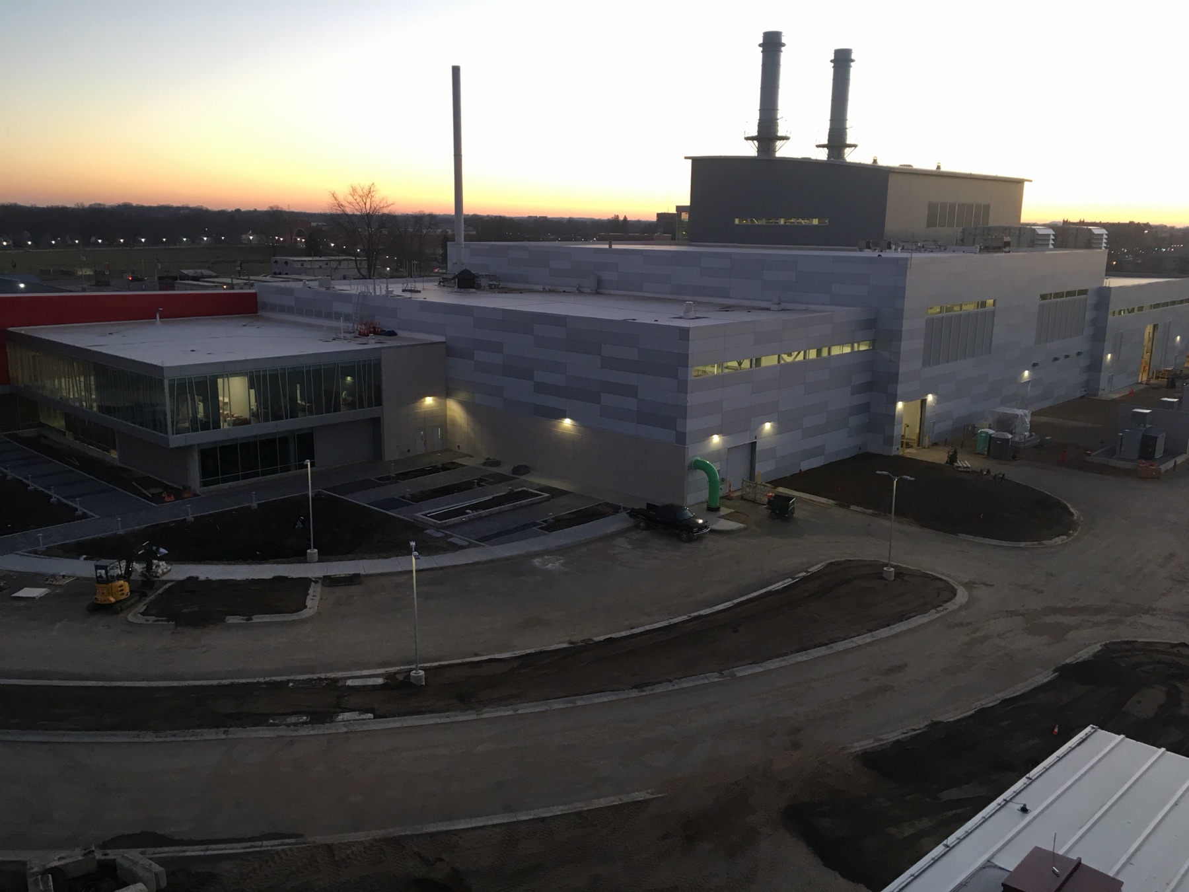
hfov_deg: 61.7
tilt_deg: -12.8
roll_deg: -0.7
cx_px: 594
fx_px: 996
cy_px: 446
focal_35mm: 29
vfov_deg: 48.2
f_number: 2.2
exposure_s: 1/30
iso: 64
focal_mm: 4.15
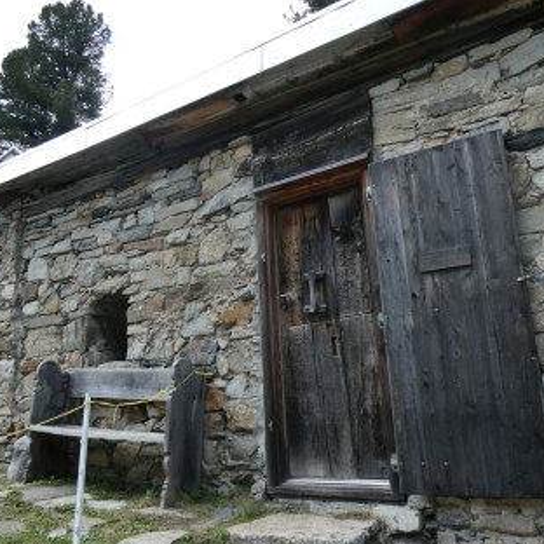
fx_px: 516
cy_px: 277
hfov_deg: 55.6
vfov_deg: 55.6
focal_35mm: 29
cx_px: 292
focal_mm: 4.3
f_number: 3.3
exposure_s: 1/320
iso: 80
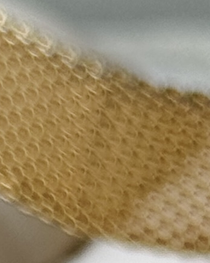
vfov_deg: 5.9
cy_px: 633
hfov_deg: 4.9
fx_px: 2458
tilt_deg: -25.8
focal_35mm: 316
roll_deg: -8.0
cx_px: -57
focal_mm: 6.76
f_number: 1.78
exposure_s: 1/127
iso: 50
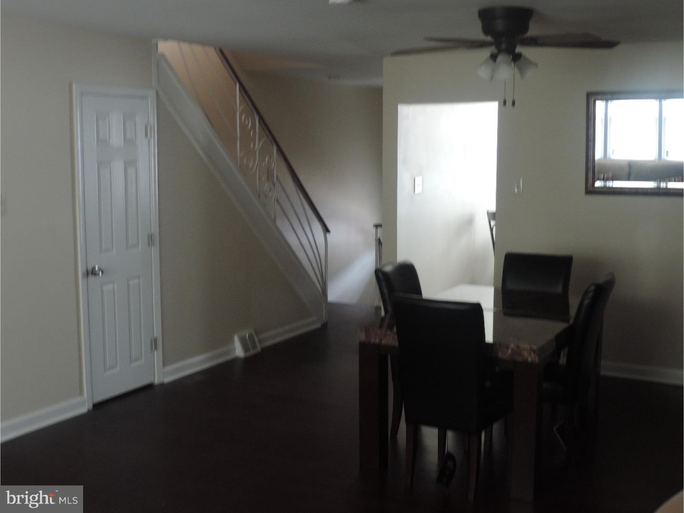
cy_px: 256
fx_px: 850
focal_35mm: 43
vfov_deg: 33.6
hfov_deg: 43.9
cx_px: 342
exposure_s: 1/13
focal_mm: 7.6
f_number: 3.4
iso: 400
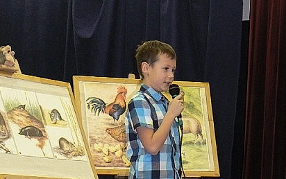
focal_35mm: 130
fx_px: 1014
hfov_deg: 16.1
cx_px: 128
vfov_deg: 10.0
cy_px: 182
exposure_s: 1/30
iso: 200
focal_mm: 13.1
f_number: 3.2
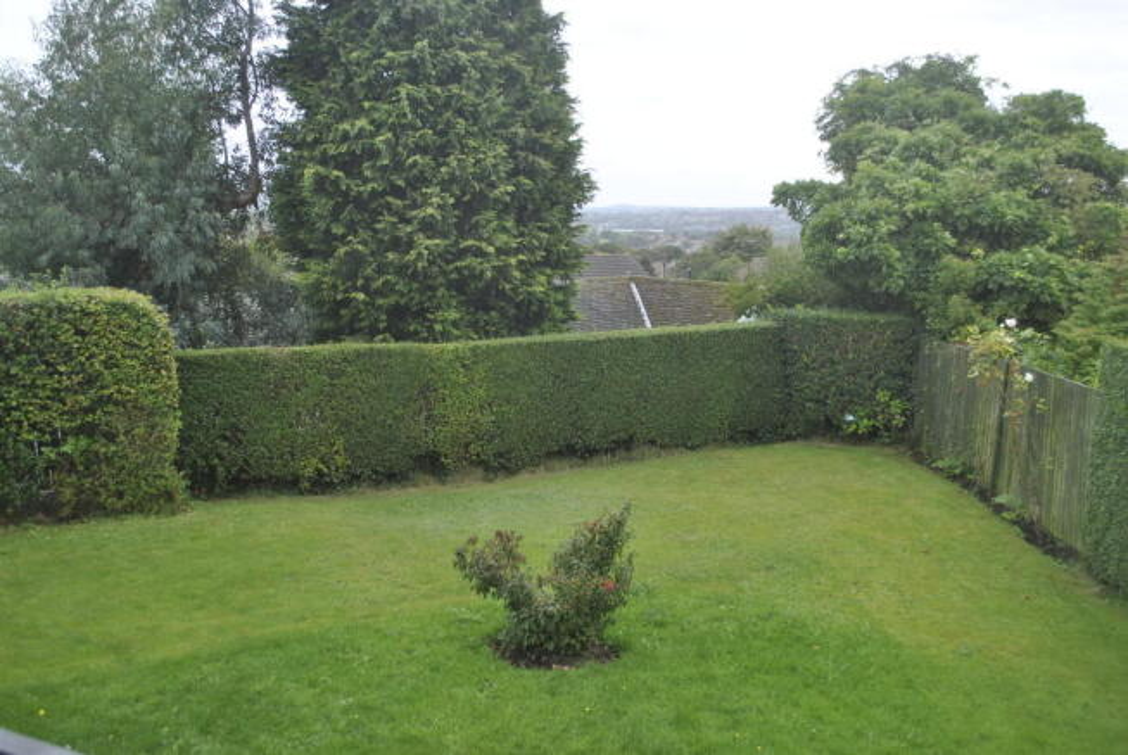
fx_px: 1035
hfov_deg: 57.2
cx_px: 564
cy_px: 378
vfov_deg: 40.1
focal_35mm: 33
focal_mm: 22
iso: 100
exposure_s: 1/200
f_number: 5
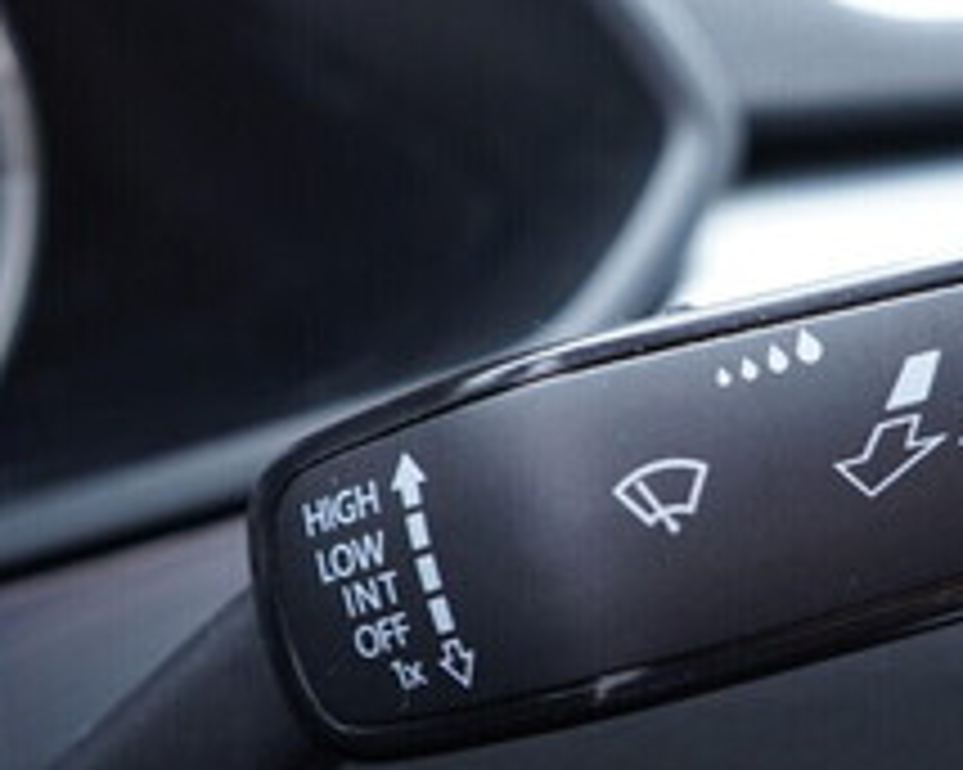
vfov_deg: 17.6
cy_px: 457
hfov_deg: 21.8
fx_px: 2478
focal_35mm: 87
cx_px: 698
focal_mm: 24
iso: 400
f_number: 2.8
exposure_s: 1/40
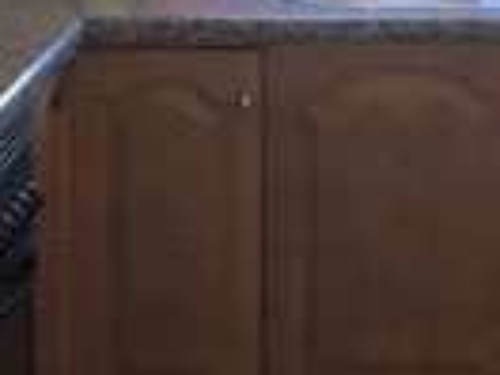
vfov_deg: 10.2
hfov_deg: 13.9
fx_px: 2037
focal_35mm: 141
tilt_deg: -4.9
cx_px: 439
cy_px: -167
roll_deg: +0.0
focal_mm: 4.15
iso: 40
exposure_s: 1/33
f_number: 2.2
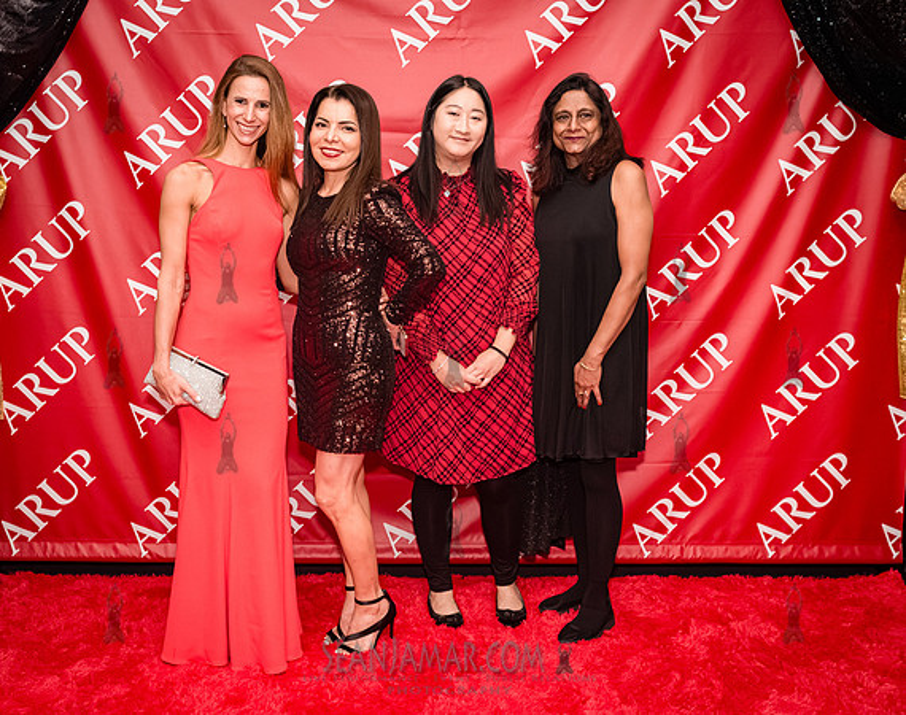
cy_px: 330
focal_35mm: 43
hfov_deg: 43.3
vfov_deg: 34.8
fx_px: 1140
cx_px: 394
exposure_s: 1/400
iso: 8000
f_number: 5
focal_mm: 35
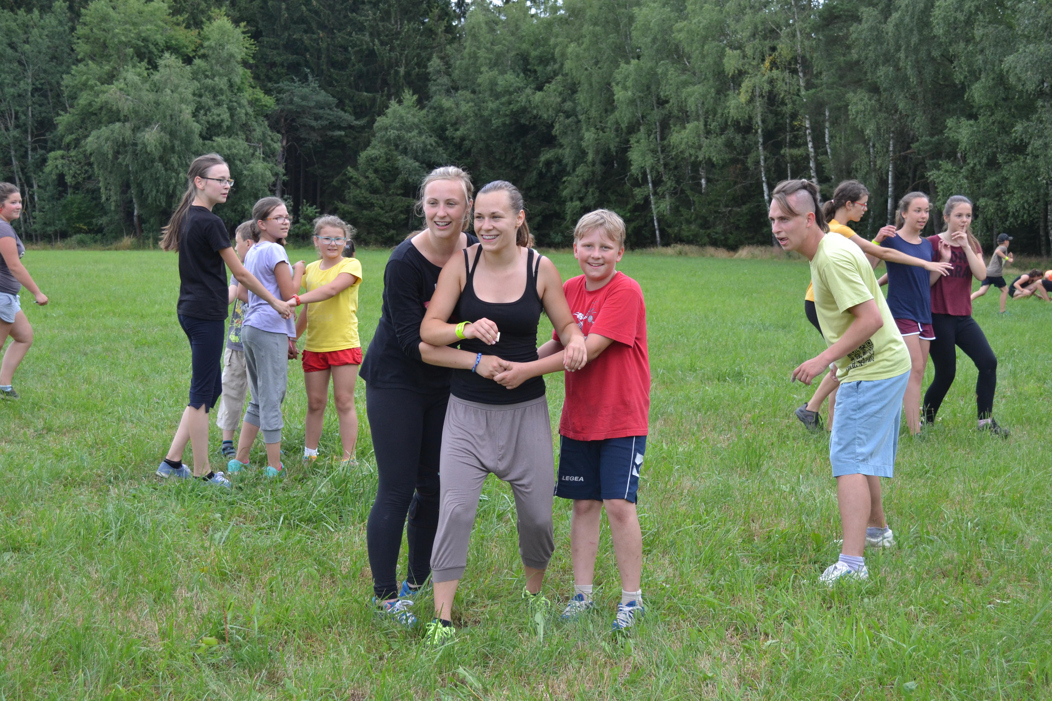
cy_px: 356
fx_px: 1373
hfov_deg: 41.9
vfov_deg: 28.6
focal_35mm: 47
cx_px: 545
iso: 450
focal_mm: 28
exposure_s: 1/500
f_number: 4.5
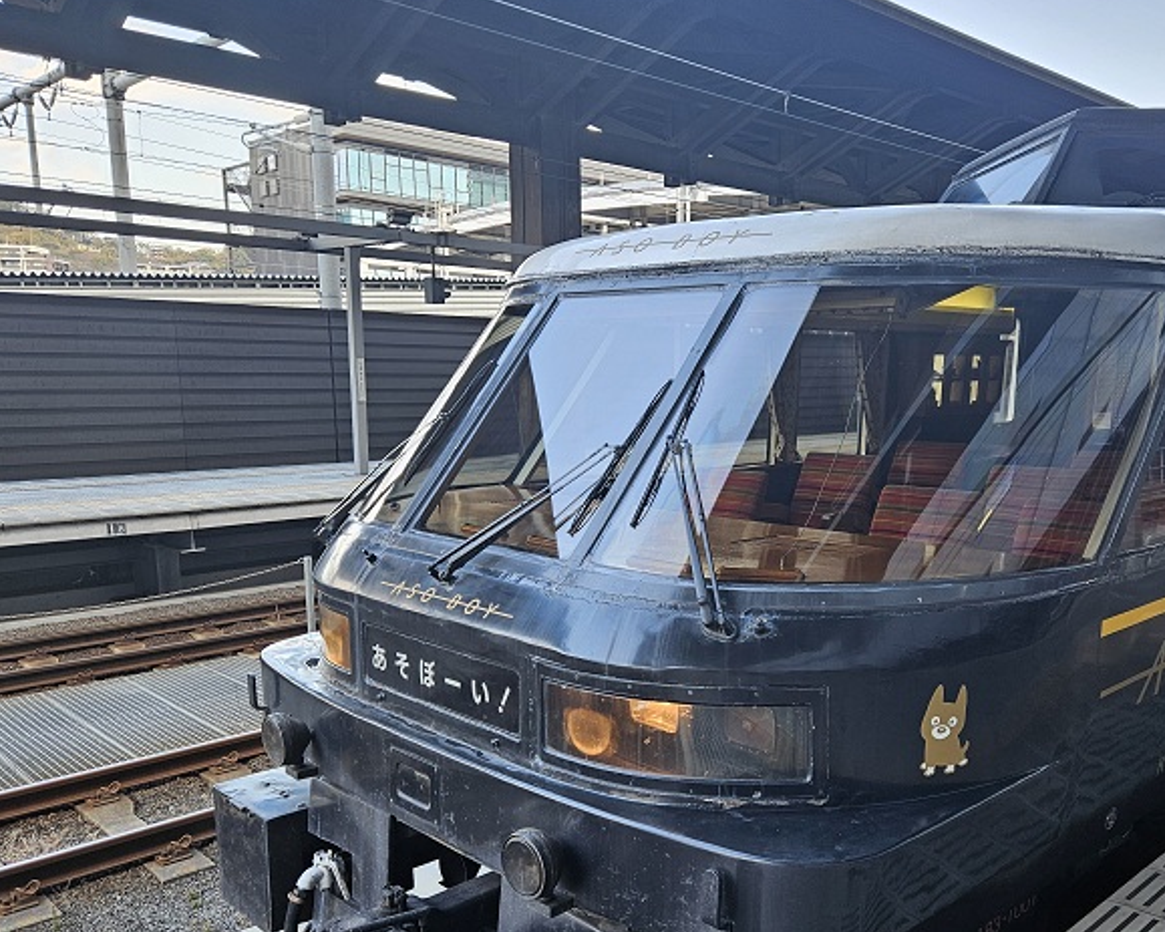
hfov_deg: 56.7
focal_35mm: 31
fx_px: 1069
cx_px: 704
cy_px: 574
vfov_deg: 46.7
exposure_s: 1/100
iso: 40
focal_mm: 5.4
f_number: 1.8
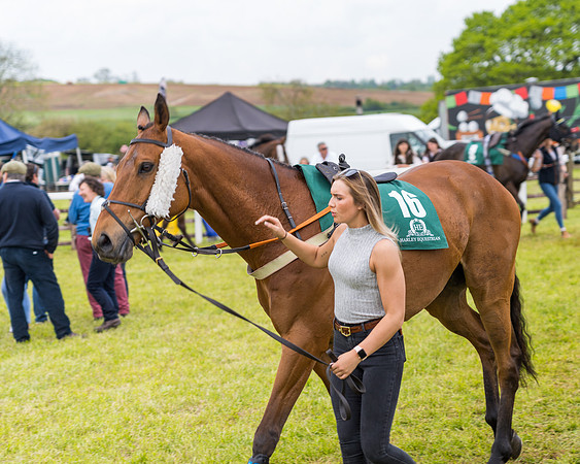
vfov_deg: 14.9
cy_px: 234
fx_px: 1769
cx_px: 334
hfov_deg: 18.6
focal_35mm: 103
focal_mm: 90
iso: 50
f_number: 4
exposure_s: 1/160
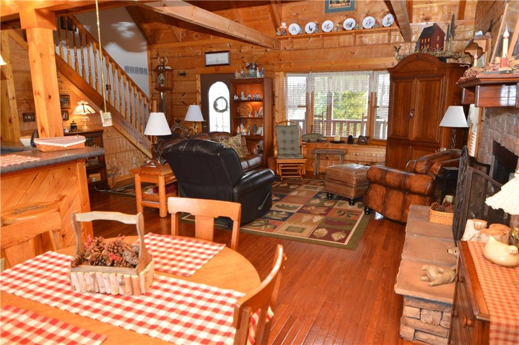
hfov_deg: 73.8
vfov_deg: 53.0
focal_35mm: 24
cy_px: 172
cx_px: 260
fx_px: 346
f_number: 4
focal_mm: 16
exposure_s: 1/60
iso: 560
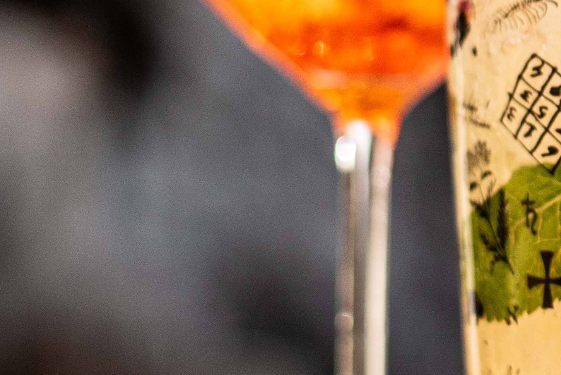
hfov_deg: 9.7
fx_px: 3180
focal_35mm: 204
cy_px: 116
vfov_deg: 6.7
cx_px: 912
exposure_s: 1/4000
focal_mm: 50
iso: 400
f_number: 2.8
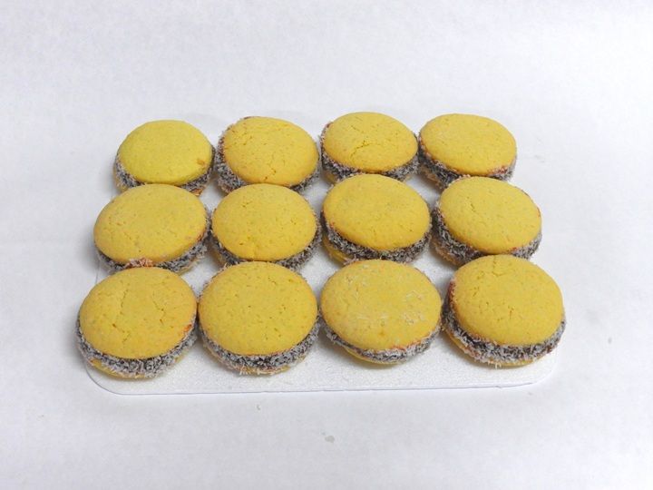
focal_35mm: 40
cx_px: 326
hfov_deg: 46.8
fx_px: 755
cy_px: 245
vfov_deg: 36.0
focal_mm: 7.2
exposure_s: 1/13
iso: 400
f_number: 5.3
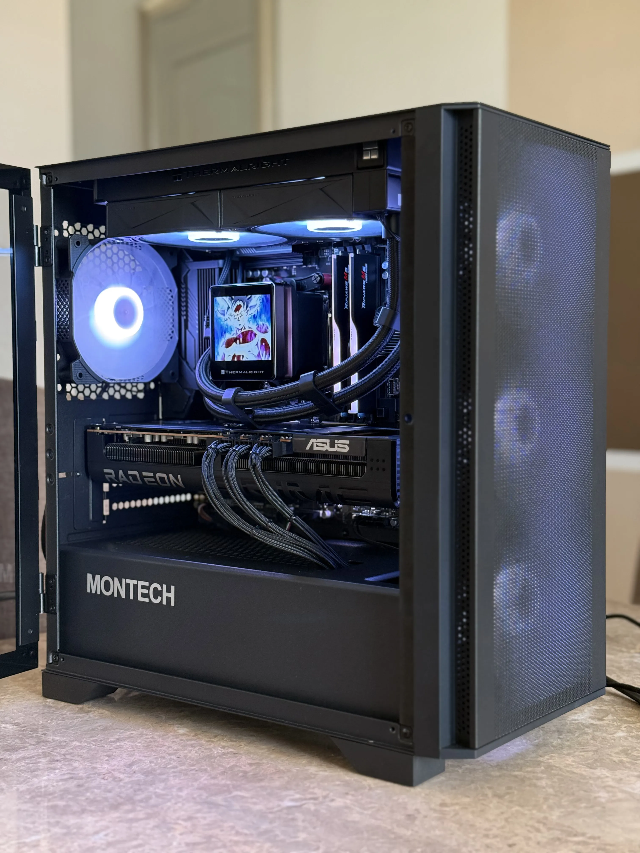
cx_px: 320
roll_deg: -0.5
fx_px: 1183
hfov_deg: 30.3
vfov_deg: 39.7
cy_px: 426
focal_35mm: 48
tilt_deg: -2.1
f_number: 1.78
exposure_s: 1/60
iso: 250
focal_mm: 6.76
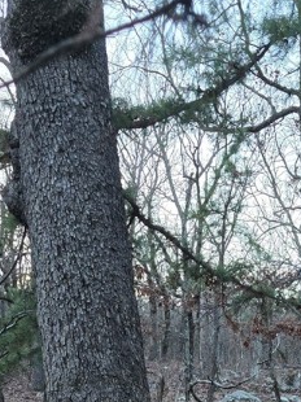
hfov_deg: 25.4
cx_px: 215
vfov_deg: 30.2
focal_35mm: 57
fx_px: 662
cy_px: 446
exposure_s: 1/120
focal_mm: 6.3
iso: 500
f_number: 1.7
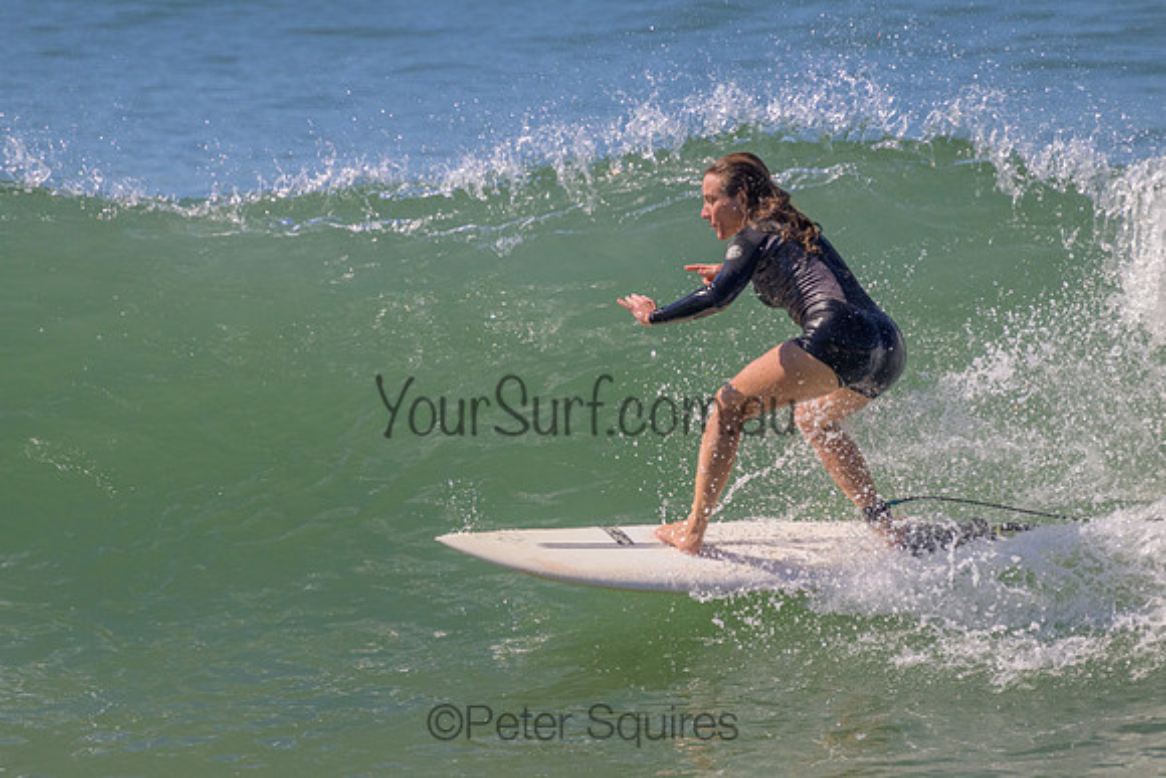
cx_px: 565
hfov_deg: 2.1
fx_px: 31541
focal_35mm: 974
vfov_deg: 1.4
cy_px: 305
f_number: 11
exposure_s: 1/2000
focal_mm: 800
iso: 1000
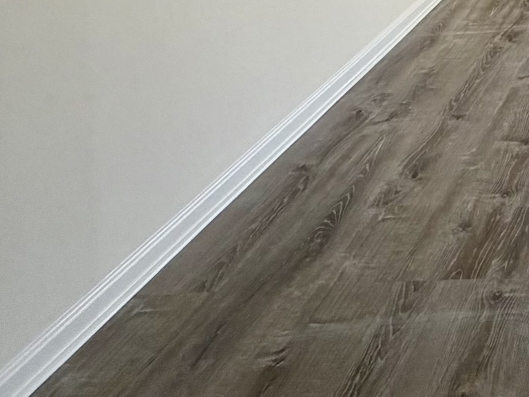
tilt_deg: -1.5
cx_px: 745
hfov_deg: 26.9
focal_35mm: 56
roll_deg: +1.0
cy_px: -242
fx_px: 856
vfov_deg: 21.0
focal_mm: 2.22
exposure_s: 1/186
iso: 64
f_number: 2.2
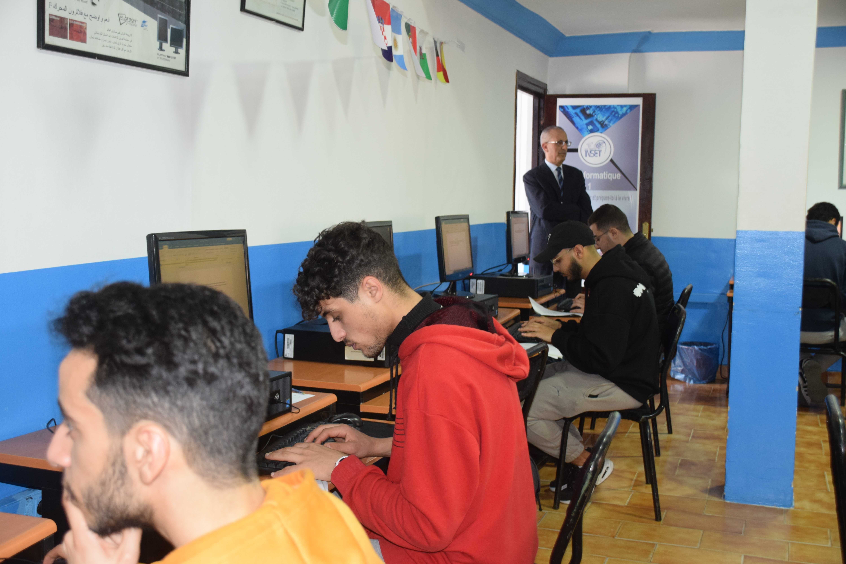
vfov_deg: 31.9
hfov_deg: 46.4
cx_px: 423
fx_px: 987
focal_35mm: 42
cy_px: 282
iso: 1400
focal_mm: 28
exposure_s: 1/60
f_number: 4
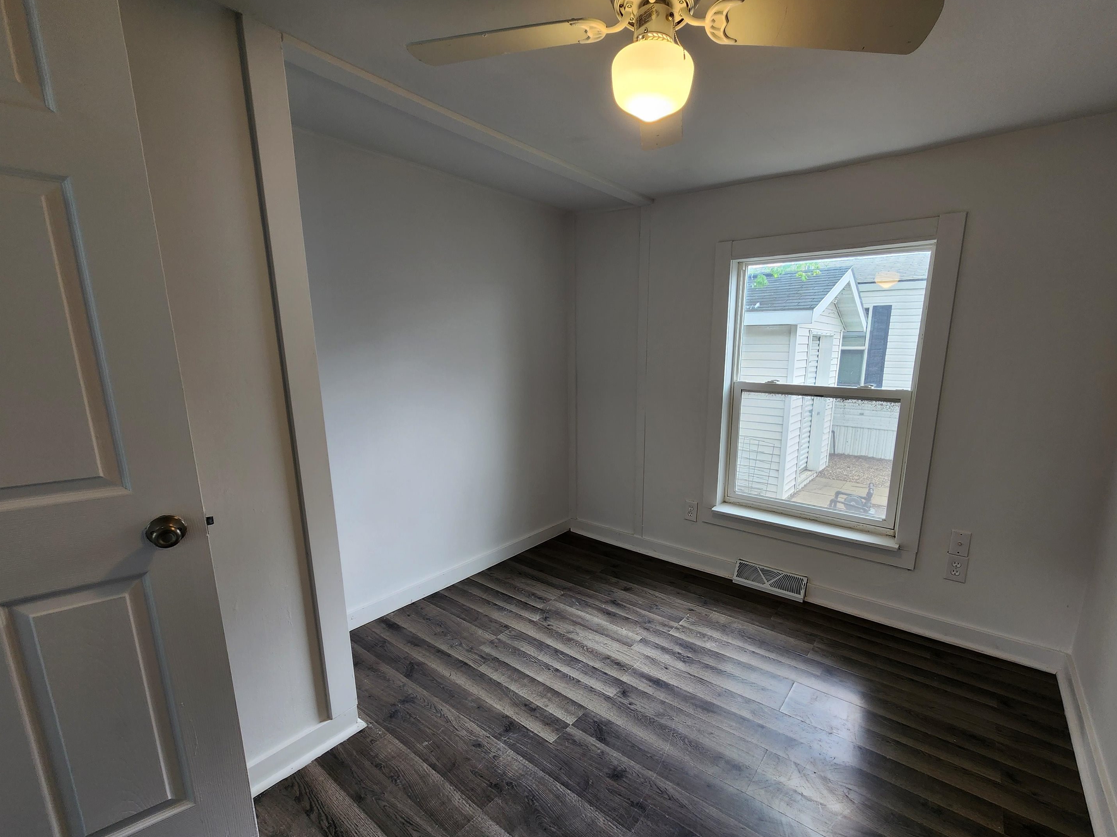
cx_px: 601
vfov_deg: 85.6
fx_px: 452
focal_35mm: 14
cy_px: 445
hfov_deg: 101.9
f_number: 2.2
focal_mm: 2.2
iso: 64
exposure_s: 1/60
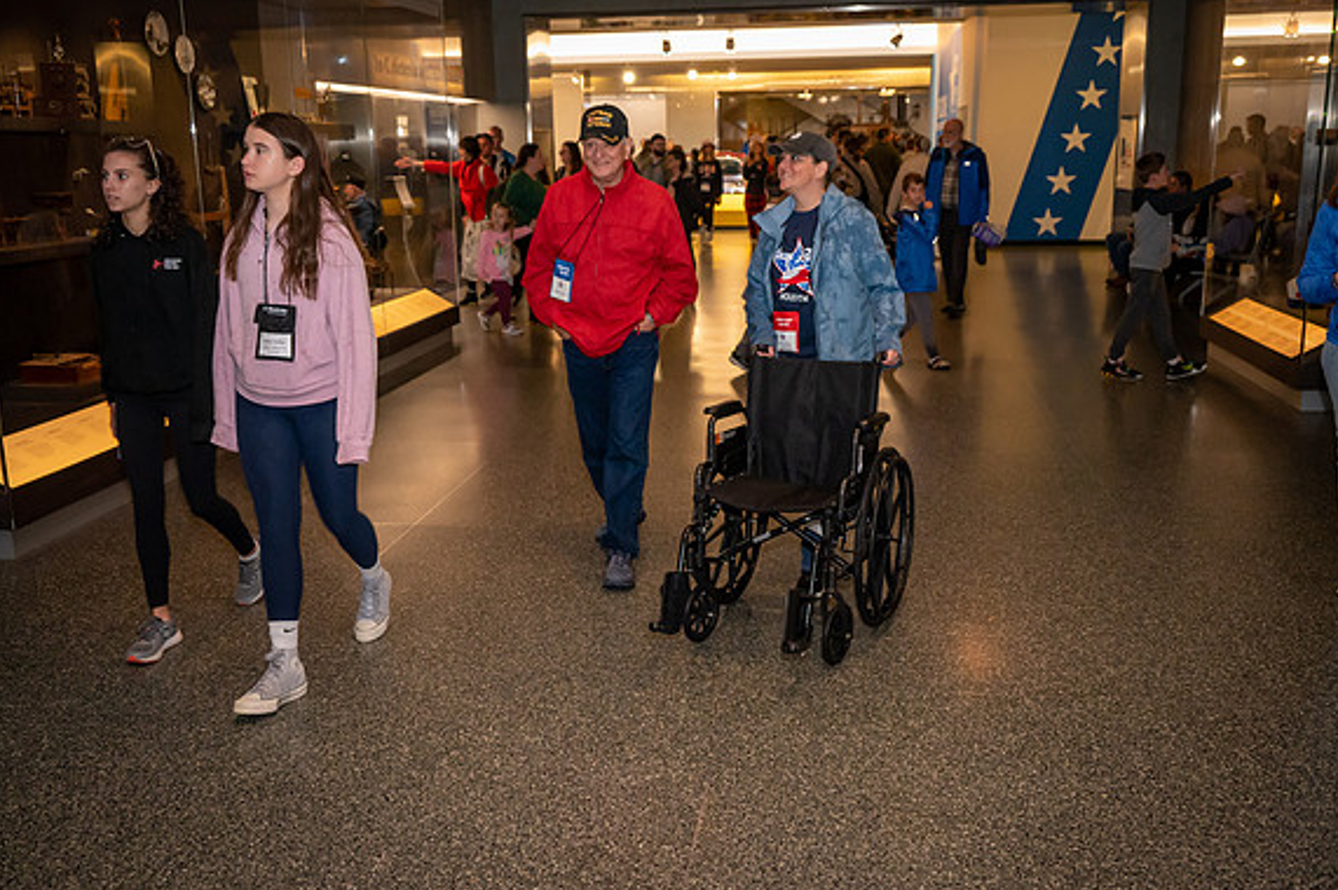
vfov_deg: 38.8
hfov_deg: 55.8
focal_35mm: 34
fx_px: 1263
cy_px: 450
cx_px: 675
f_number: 5
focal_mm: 33.5
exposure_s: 1/80
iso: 8000
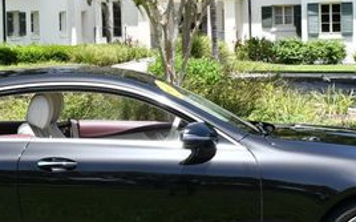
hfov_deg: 17.8
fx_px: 1134
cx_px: 114
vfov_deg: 11.2
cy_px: 97
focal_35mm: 117
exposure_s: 1/250
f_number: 8
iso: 200
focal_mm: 24
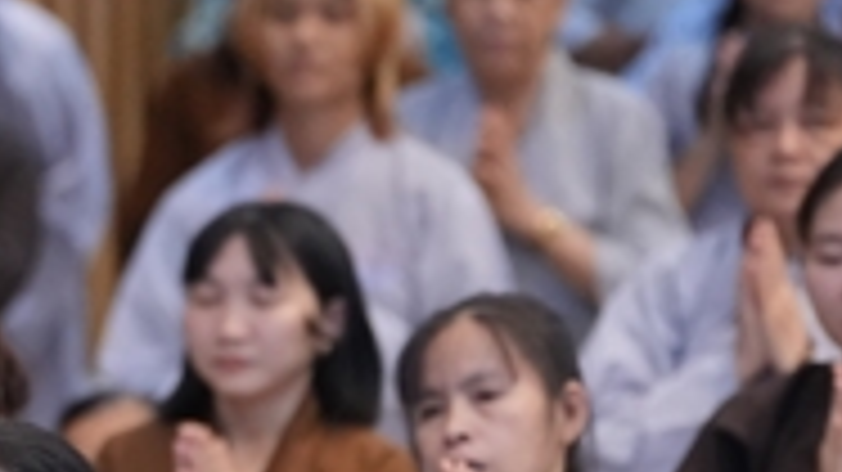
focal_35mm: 545
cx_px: -90
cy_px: 753
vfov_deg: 2.2
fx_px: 12163
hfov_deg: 4.0
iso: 6400
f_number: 2.8
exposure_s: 1/250
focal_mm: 150
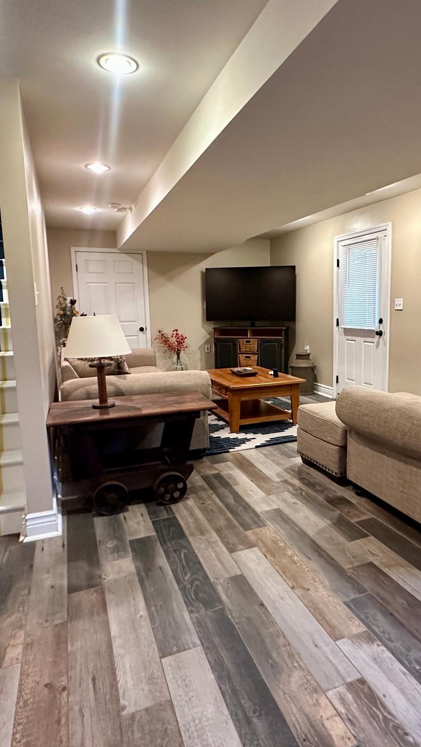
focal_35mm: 21
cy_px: 370
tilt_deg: -7.7
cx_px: 264
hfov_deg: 53.0
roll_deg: +1.8
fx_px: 417
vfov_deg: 83.8
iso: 500
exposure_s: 1/60
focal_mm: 2.22
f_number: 2.2
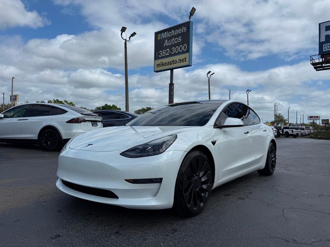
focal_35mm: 24
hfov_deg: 71.6
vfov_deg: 56.8
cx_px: 165
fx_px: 229
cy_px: 124
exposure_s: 1/9091
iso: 80
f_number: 1.78
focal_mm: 6.76
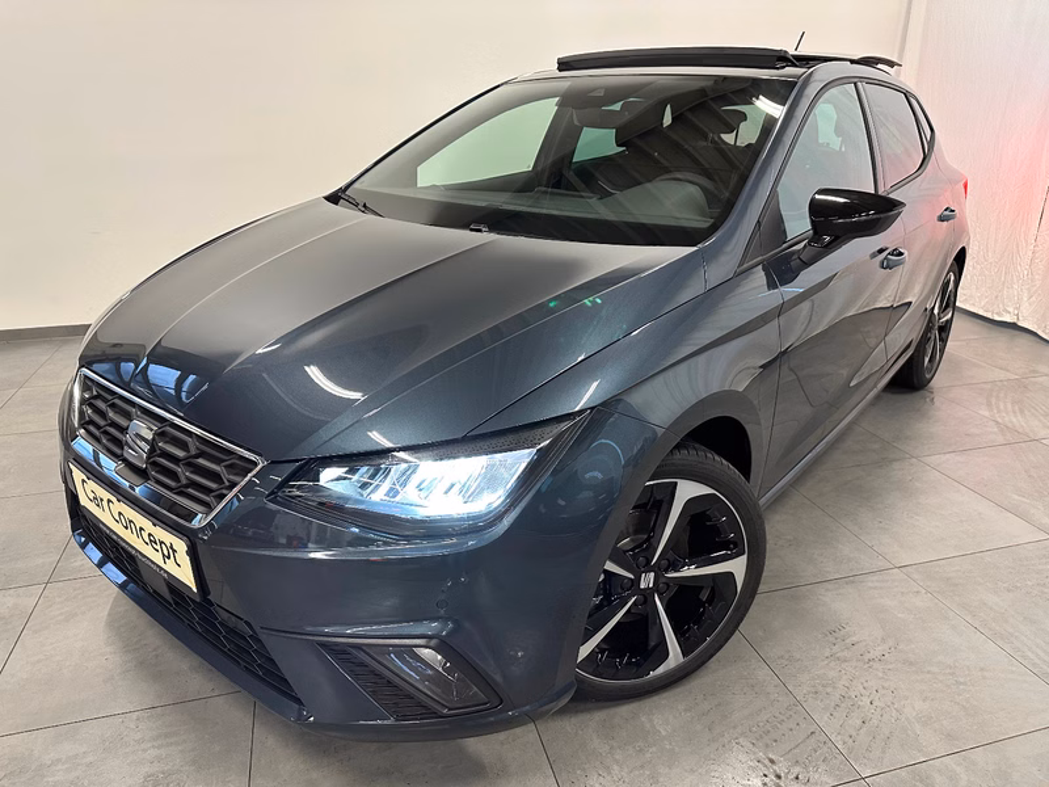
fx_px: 727
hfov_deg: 71.6
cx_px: 524
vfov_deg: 56.8
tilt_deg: -22.1
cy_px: 394
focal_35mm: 24
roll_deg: +0.0
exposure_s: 1/50
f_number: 1.78
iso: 400
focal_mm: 6.86
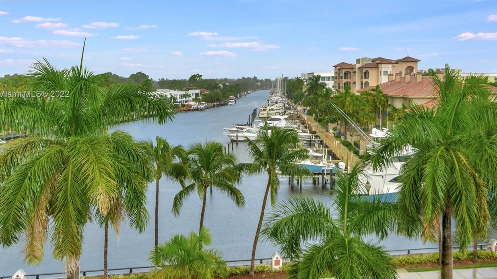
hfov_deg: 52.7
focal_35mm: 38
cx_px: 263
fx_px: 501
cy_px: 95
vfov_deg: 31.0
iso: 100
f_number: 8
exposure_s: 1/60
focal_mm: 28
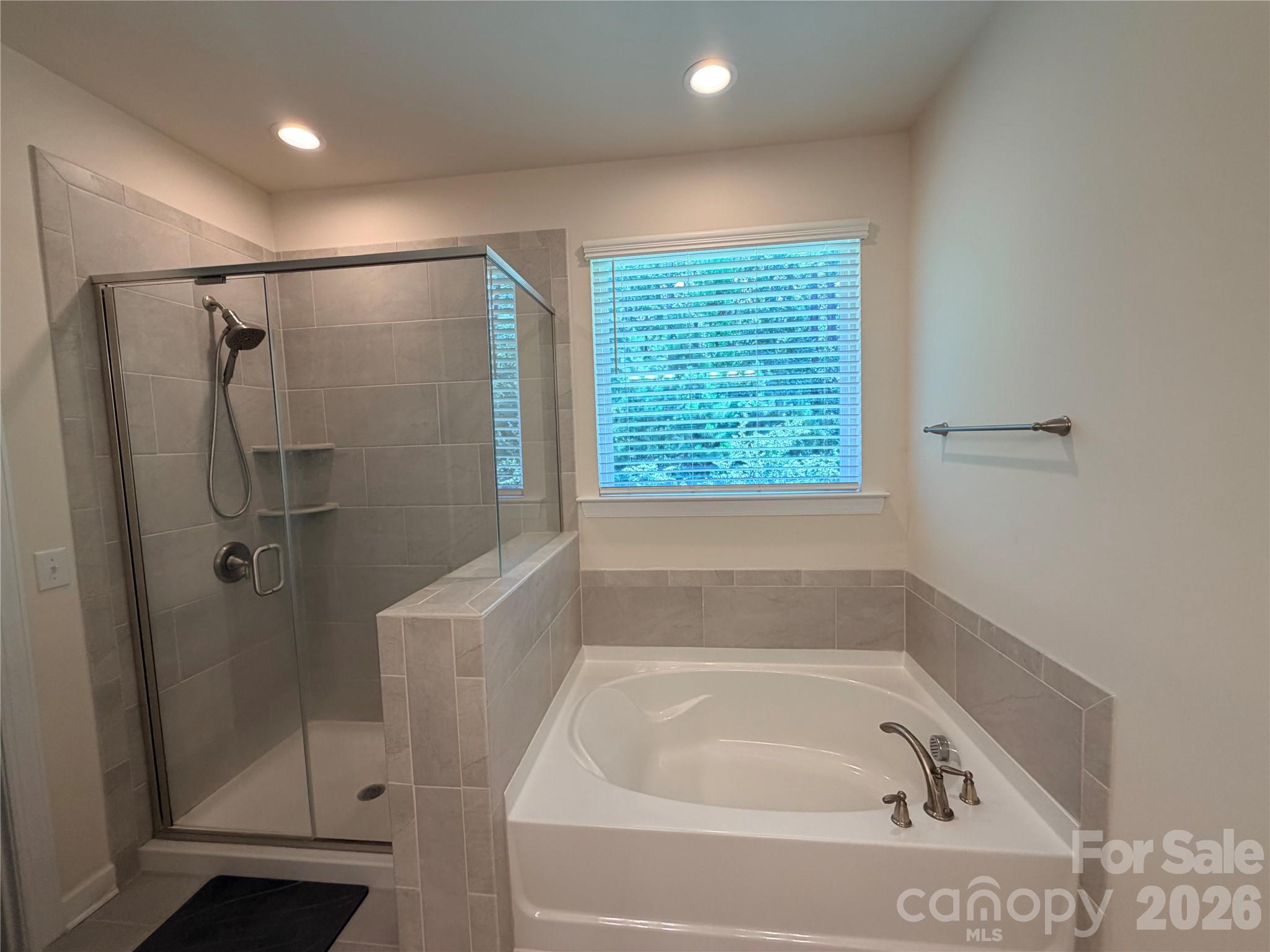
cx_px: 635
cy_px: 476
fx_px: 514
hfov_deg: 102.1
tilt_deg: -5.0
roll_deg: +1.9
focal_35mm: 14
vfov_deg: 85.7
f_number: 2.2
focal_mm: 2.22
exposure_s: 1/120
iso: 125
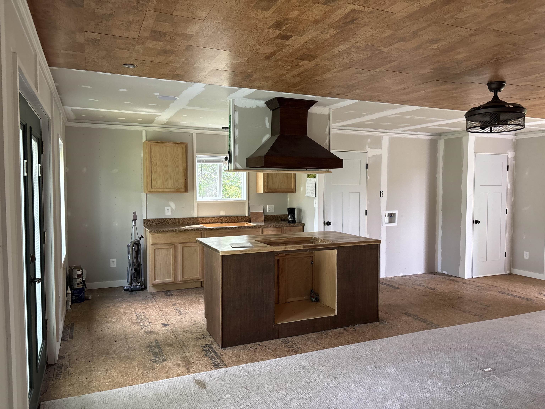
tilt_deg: -4.3
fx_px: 409
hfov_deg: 67.3
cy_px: 204
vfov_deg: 53.1
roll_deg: -0.6
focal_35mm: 26
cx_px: 272
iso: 125
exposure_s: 1/78
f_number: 1.6
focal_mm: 5.96
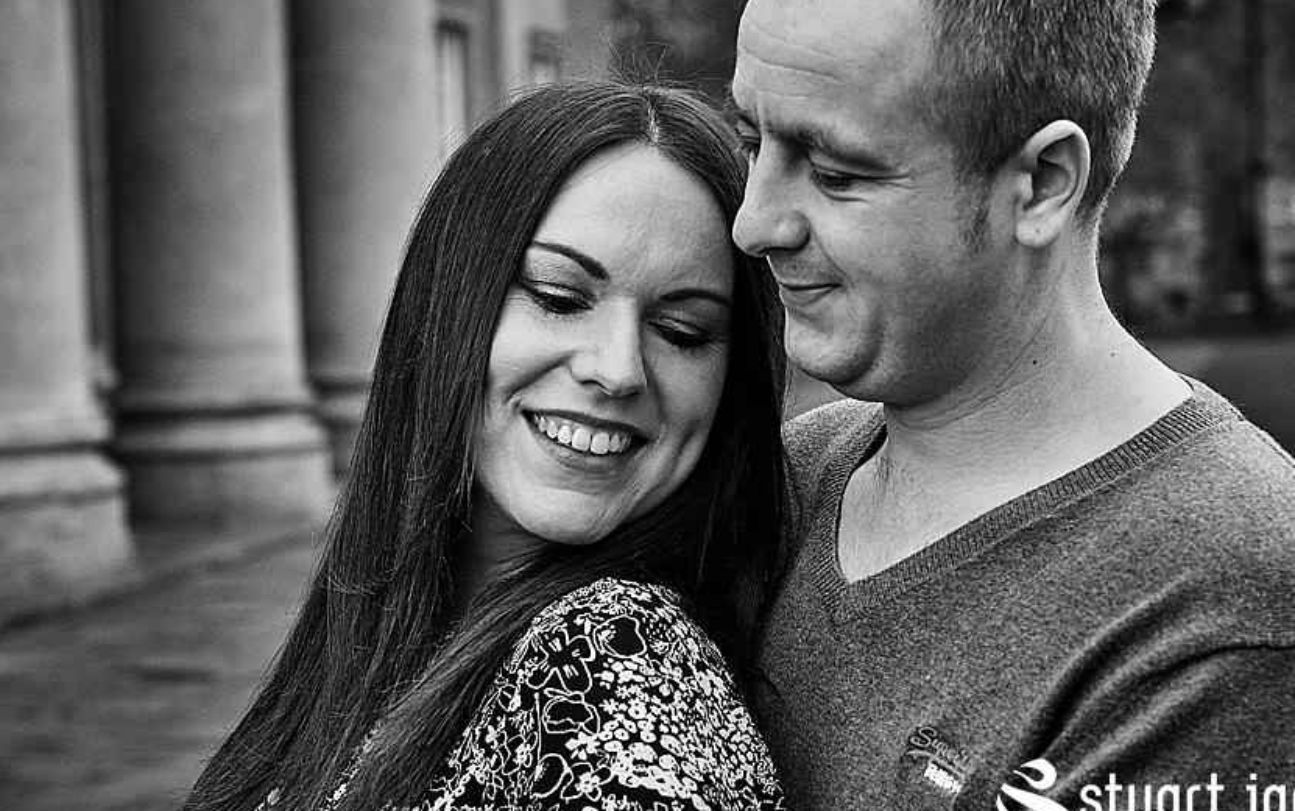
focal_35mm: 92
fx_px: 3248
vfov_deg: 14.2
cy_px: 354
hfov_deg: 22.5
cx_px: 616
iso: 640
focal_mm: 50
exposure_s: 1/1250
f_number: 4
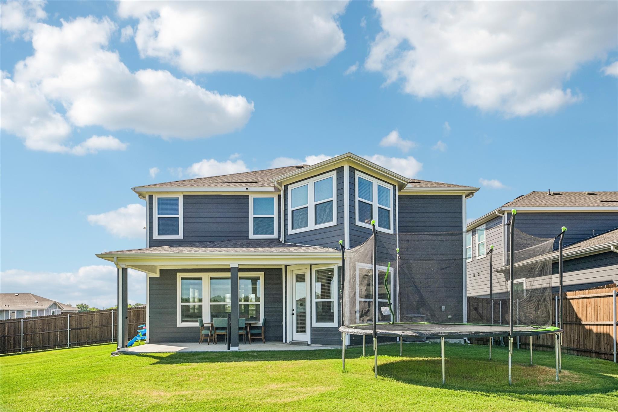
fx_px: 412
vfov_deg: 53.1
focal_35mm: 24
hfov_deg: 73.7
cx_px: 309
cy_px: 206
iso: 400
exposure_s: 1/800
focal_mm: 24
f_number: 8
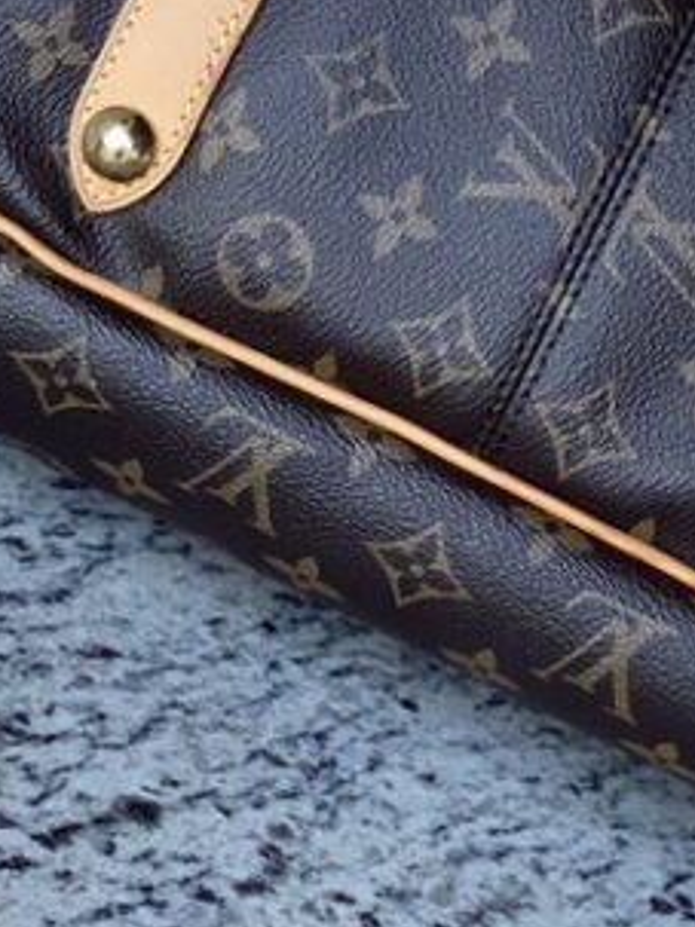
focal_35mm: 197
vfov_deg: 9.9
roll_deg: -29.3
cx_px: 612
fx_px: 5277
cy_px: -216
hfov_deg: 7.5
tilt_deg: -16.8
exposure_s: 1/121
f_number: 2.2
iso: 125
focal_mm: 7.5
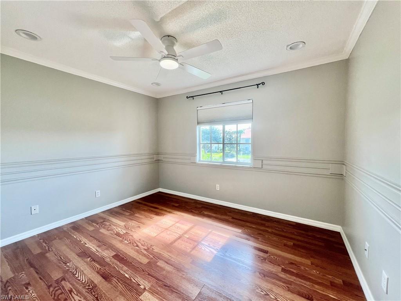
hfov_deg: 106.2
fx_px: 151
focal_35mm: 13
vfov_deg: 89.9
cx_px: 200
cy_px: 150
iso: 64
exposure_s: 1/120
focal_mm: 1.57
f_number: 1.8
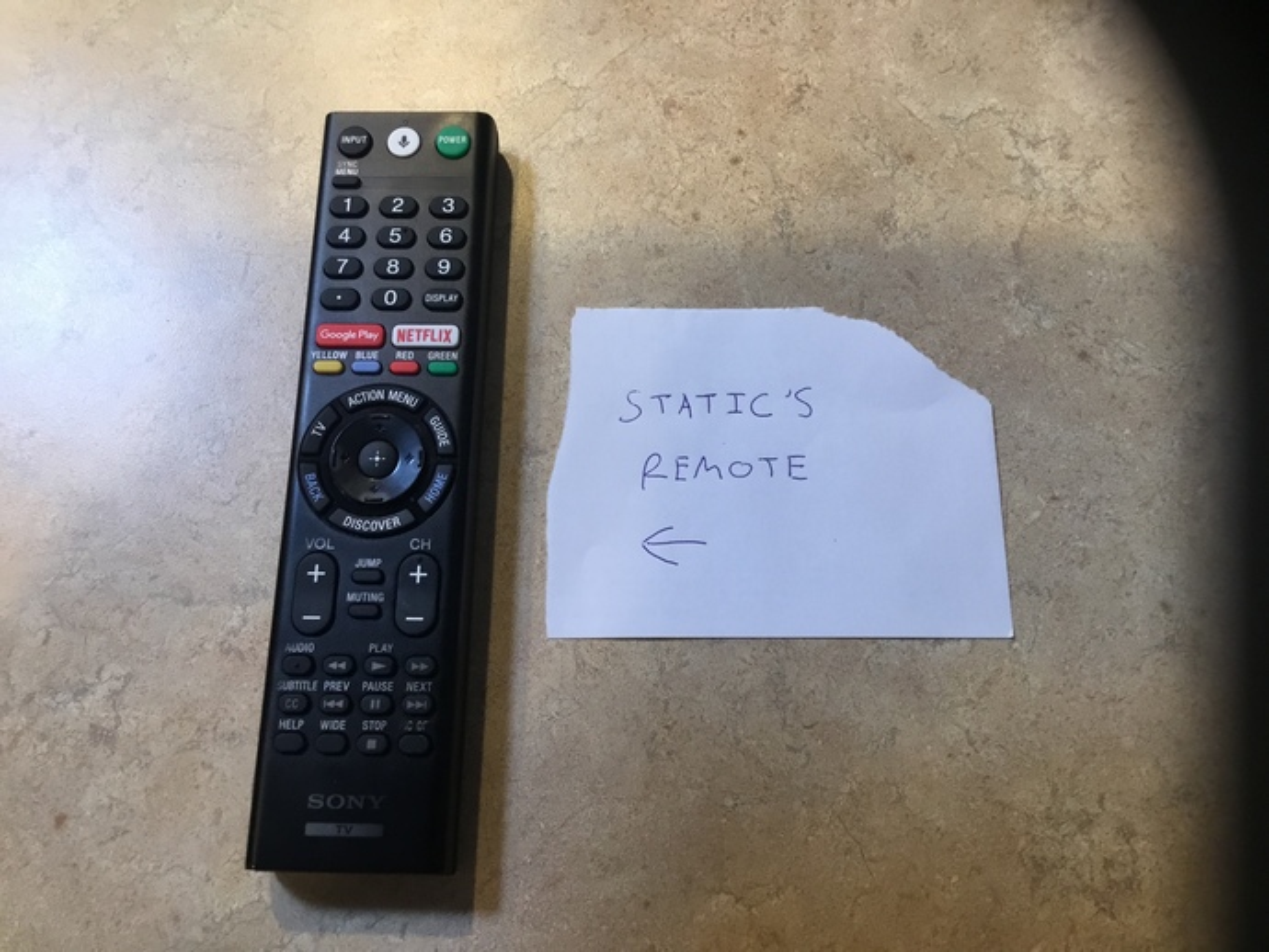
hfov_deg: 58.3
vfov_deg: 45.5
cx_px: 634
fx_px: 1137
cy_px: 476
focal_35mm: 31
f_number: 2.4
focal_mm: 3.3
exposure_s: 1/30
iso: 100
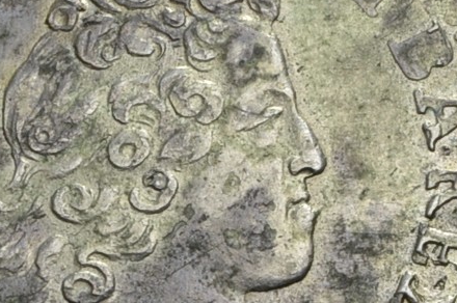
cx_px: 977
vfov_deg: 3.6
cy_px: 187
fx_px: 4789
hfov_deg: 5.3
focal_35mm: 378
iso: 400
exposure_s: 1/250
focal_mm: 45
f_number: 14
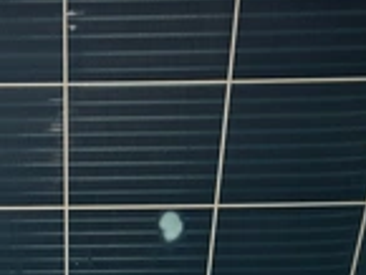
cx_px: 58
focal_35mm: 80
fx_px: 847
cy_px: 179
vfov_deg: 18.4
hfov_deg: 23.9
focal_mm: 3
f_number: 1.8
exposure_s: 1/121
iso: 64
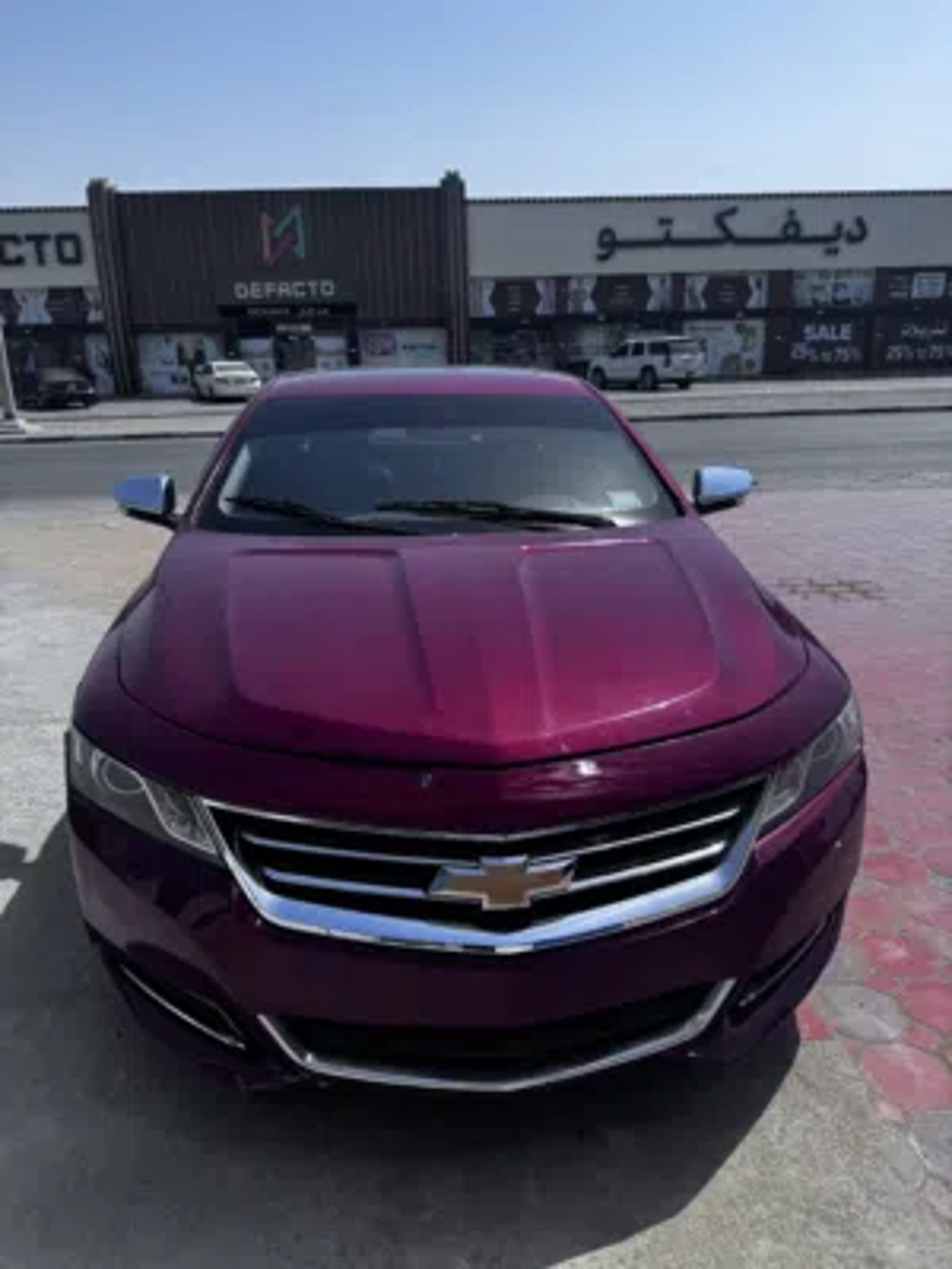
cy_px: 634
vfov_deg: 71.6
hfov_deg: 56.8
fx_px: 880
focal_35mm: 24
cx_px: 476
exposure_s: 1/4950
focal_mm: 6.76
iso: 80
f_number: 1.78
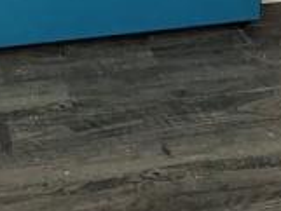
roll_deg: -1.3
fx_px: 1357
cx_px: 195
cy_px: -389
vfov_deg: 7.9
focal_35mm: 167
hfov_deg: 11.8
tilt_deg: -8.1
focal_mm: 3.99
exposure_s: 1/60
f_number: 1.8
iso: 200
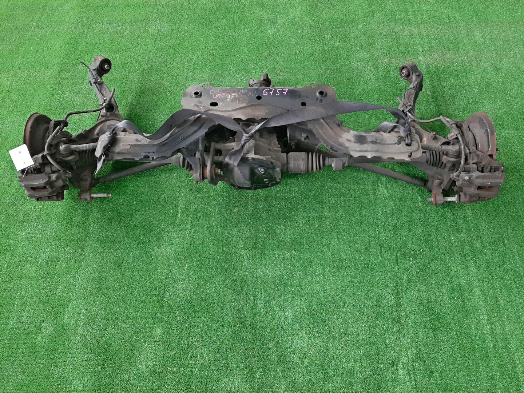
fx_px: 394
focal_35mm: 26
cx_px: 262
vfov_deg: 53.1
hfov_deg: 67.3
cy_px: 196
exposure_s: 1/50
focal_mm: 3.93
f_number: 1.7
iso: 132
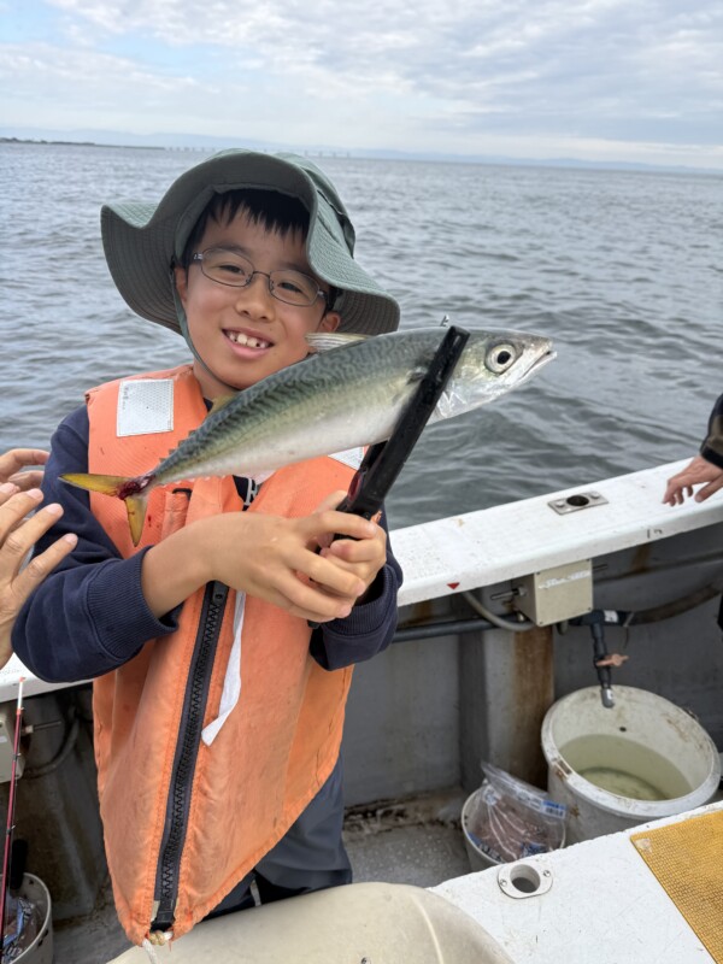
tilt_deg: -25.6
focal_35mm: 24
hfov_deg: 56.8
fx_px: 668
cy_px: 482
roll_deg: -3.4
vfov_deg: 71.6
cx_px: 362
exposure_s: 1/992
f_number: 1.78
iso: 80
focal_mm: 6.76
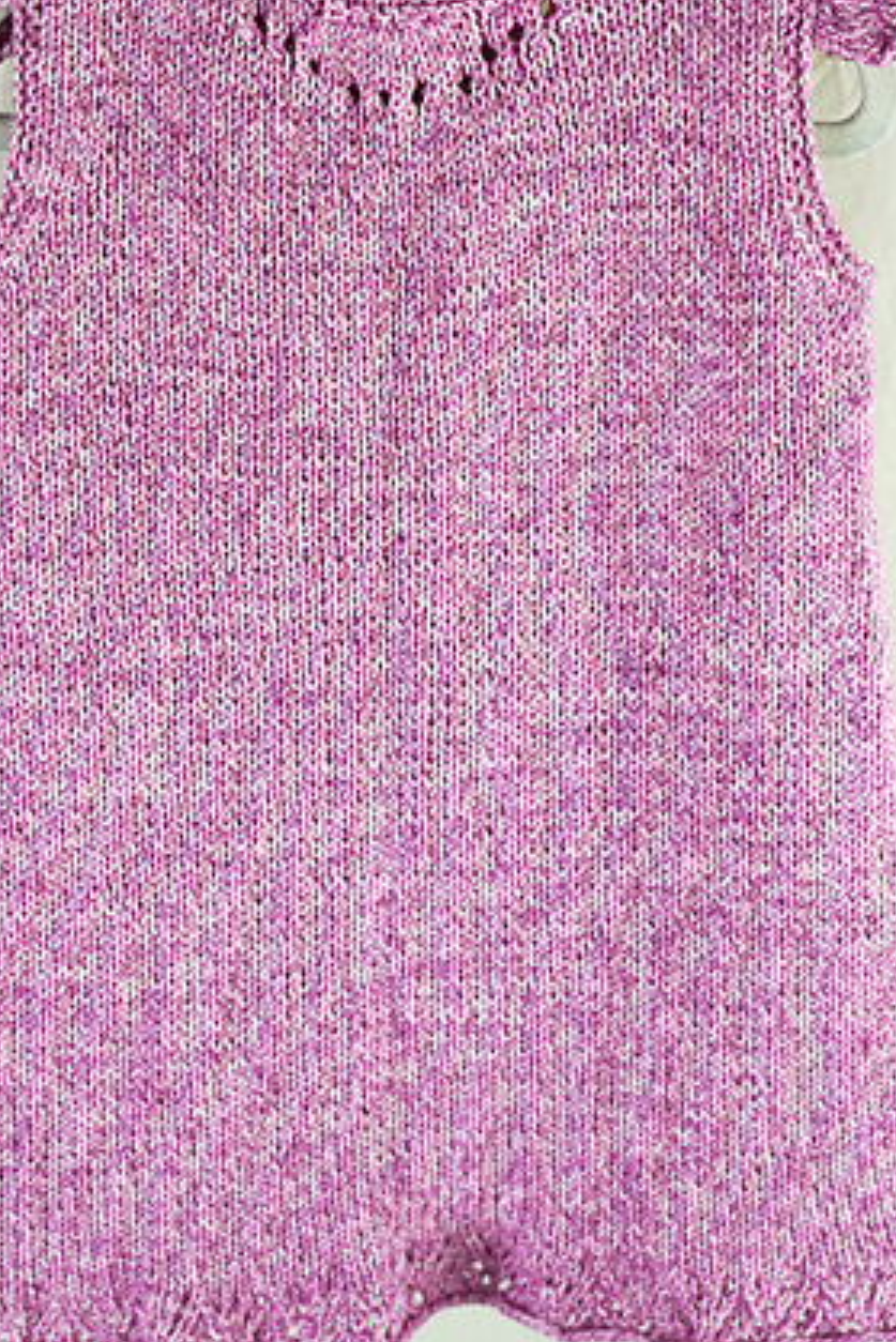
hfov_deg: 17.5
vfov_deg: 26.0
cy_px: 684
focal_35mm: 78
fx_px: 2909
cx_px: 381
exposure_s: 1/80
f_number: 4.5
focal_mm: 51
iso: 100
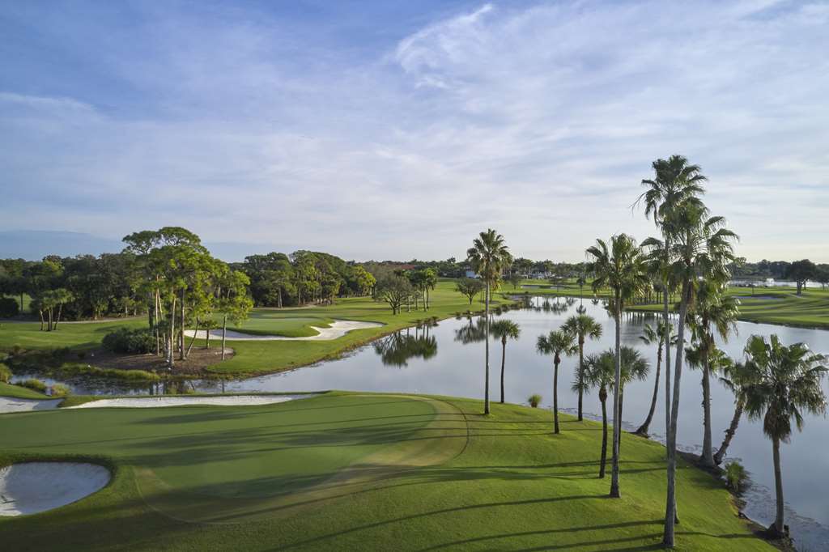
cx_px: 414
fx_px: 645
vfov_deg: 46.4
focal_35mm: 28
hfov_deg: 65.5
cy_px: 276
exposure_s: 1/120
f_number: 11
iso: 100
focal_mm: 10.26
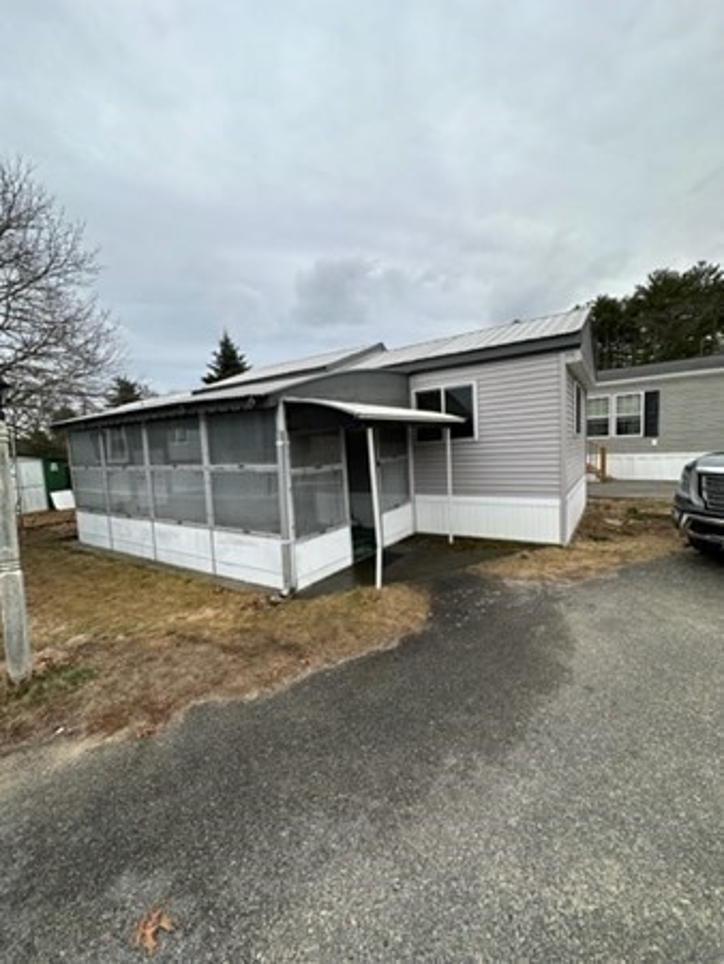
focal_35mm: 14
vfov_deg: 102.0
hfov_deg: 85.7
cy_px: 482
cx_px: 362
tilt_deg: -5.6
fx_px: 390
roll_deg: +3.1
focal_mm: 2.22
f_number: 2.2
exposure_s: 1/424
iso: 40
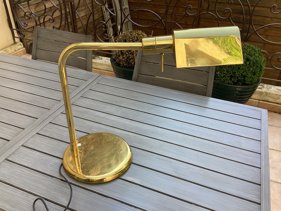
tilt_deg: -34.2
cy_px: 106
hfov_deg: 58.4
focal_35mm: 31
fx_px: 252
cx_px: 140
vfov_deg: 45.4
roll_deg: +0.6
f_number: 2.4
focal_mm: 3.3
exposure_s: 1/193
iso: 25
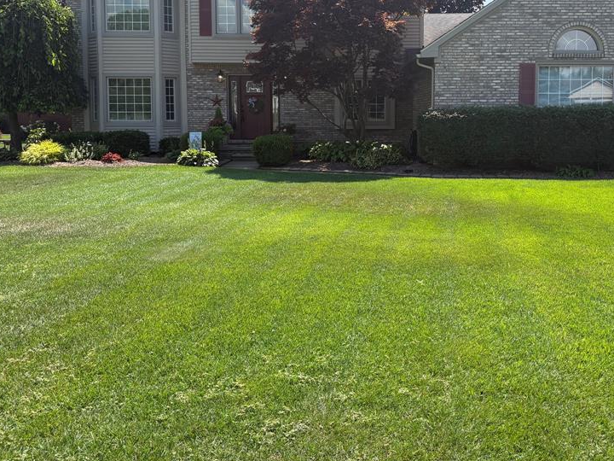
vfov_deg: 38.2
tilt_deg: -4.2
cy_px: 149
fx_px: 656
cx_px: 358
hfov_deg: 49.9
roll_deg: +0.8
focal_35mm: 37
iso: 64
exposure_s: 1/3125
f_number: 1.6
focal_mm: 5.96
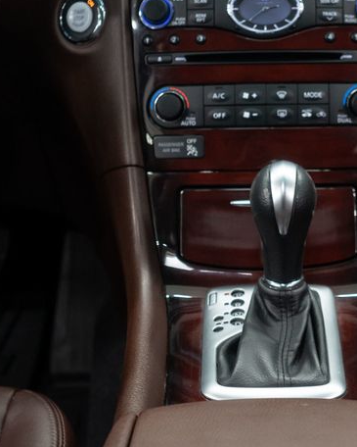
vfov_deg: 22.8
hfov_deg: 18.4
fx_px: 1096
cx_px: 268
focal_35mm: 83
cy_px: 119
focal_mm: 28
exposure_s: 1/50
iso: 1000
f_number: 3.2
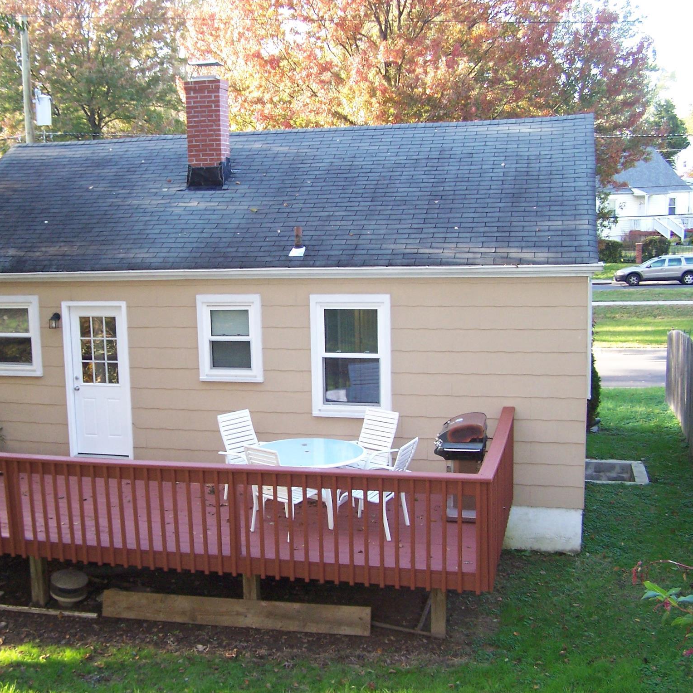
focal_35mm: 45
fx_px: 1019
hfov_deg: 37.2
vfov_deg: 37.6
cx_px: 231
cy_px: 346
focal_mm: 6.3
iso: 140
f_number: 2.8
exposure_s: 1/90
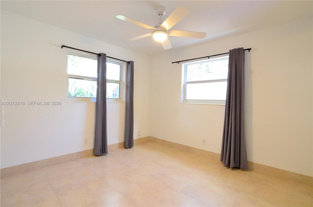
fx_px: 143
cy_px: 104
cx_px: 156
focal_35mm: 16
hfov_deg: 95.1
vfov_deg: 71.8
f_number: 7.1
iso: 1250
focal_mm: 11
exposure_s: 1/30
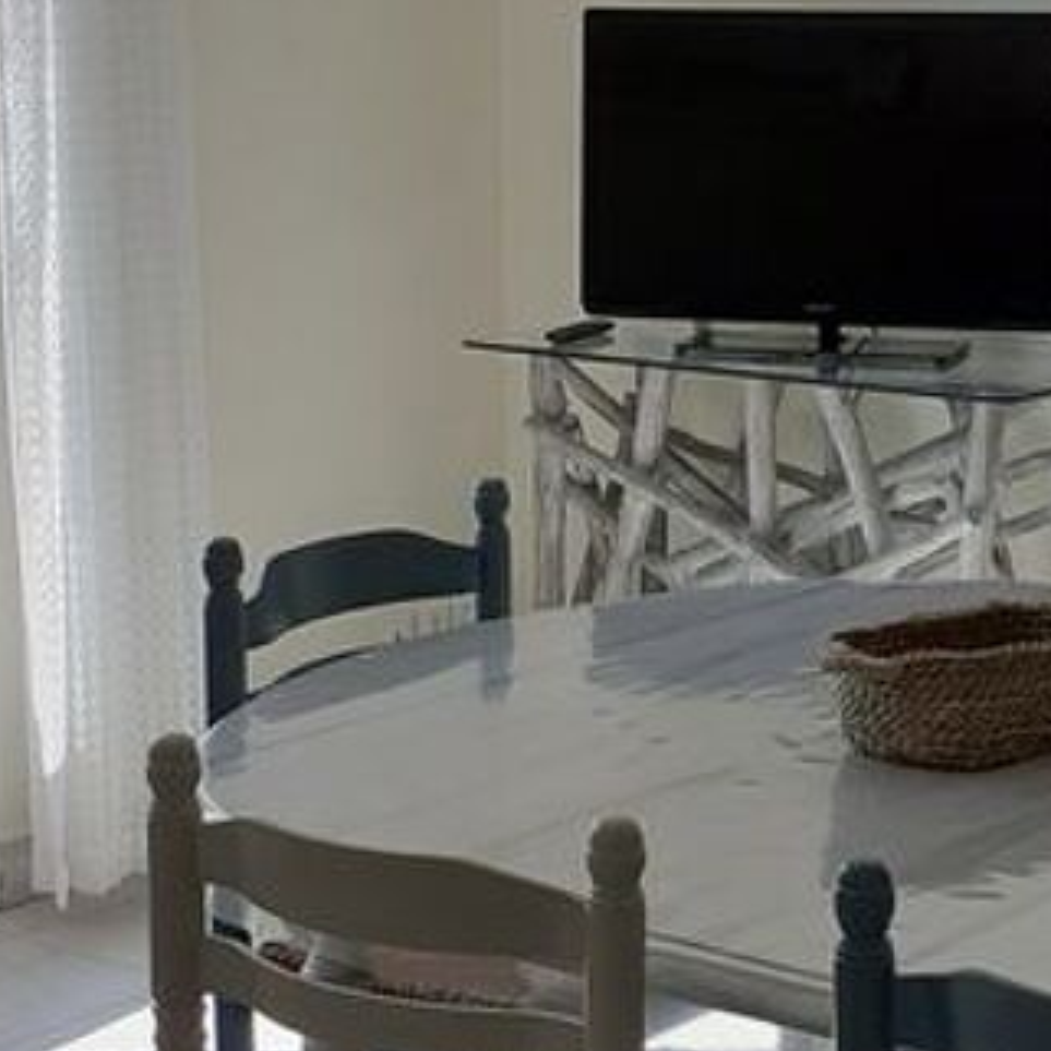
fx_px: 3401
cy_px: 545
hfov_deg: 17.5
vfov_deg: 17.6
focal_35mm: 99
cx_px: 658
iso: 40
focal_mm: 3.6
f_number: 1.9
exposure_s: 1/396
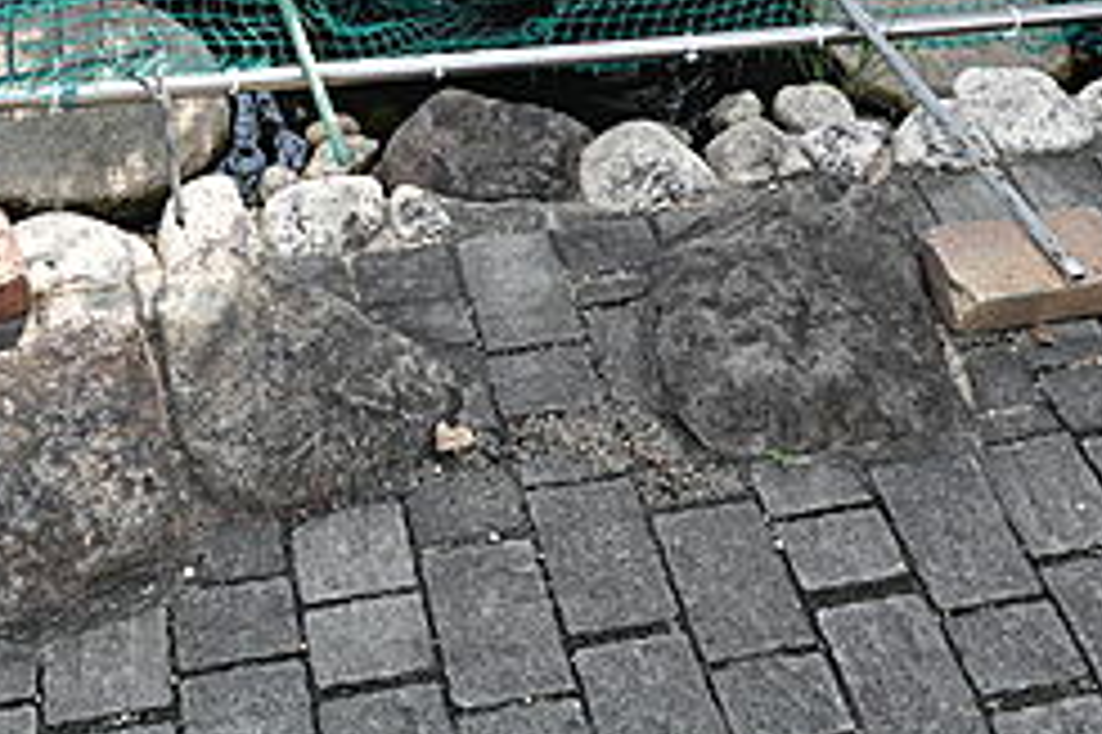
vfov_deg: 25.2
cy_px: -104
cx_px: 364
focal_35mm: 49
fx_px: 1499
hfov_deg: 39.9
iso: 125
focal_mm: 7.6
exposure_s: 1/200
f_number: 4
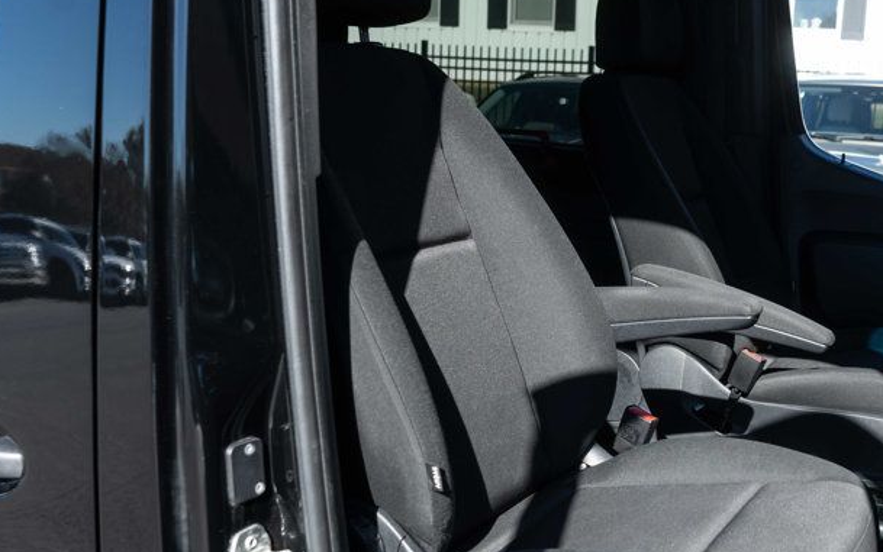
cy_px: 335
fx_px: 1155
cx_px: 639
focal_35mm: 48
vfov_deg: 26.8
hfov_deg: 40.9
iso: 200
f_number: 5
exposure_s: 1/640
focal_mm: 28
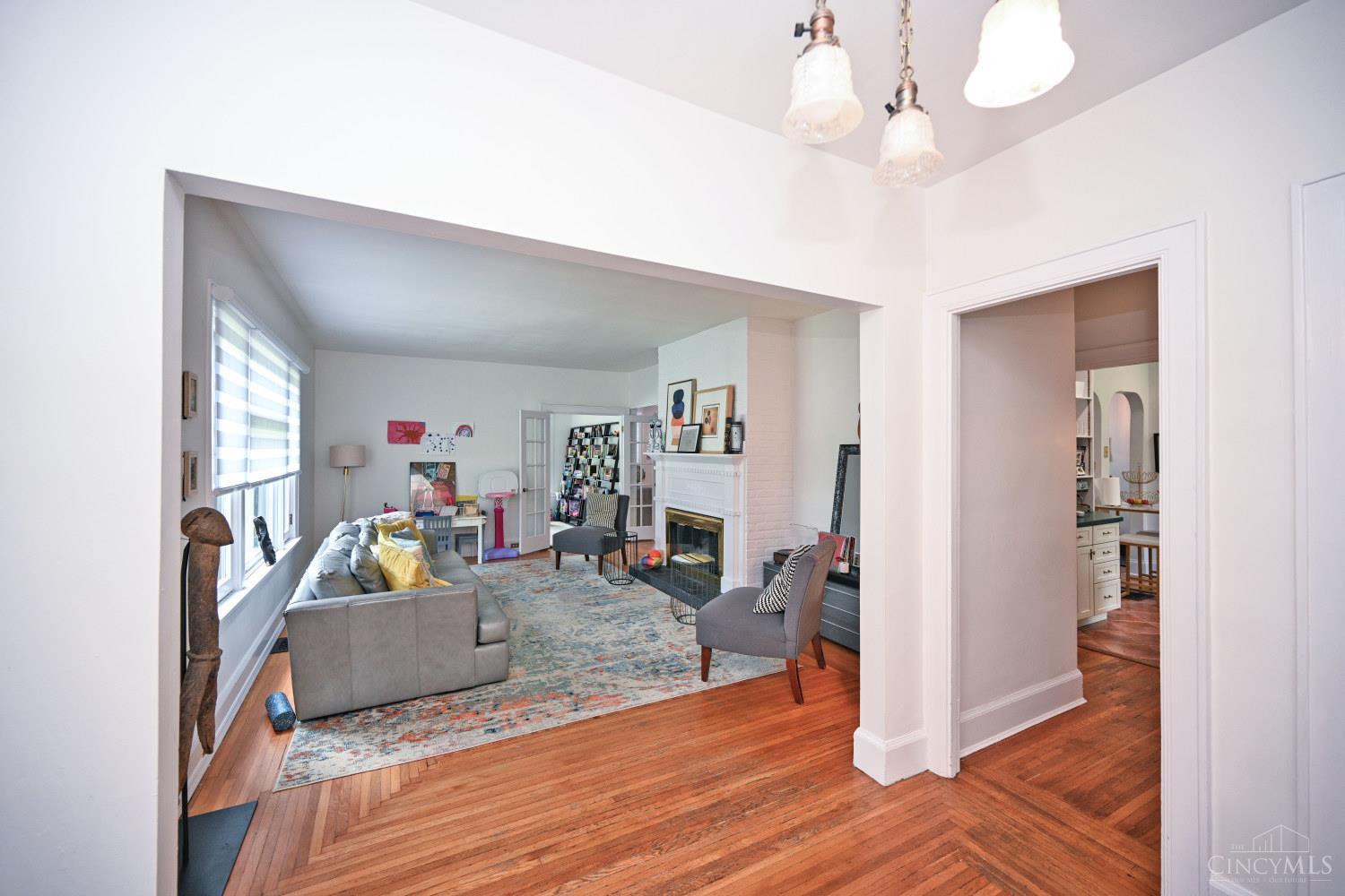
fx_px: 523
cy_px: 448
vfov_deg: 81.2
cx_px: 672
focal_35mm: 14
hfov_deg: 104.3
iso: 450
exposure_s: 1/60
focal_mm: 14
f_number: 4
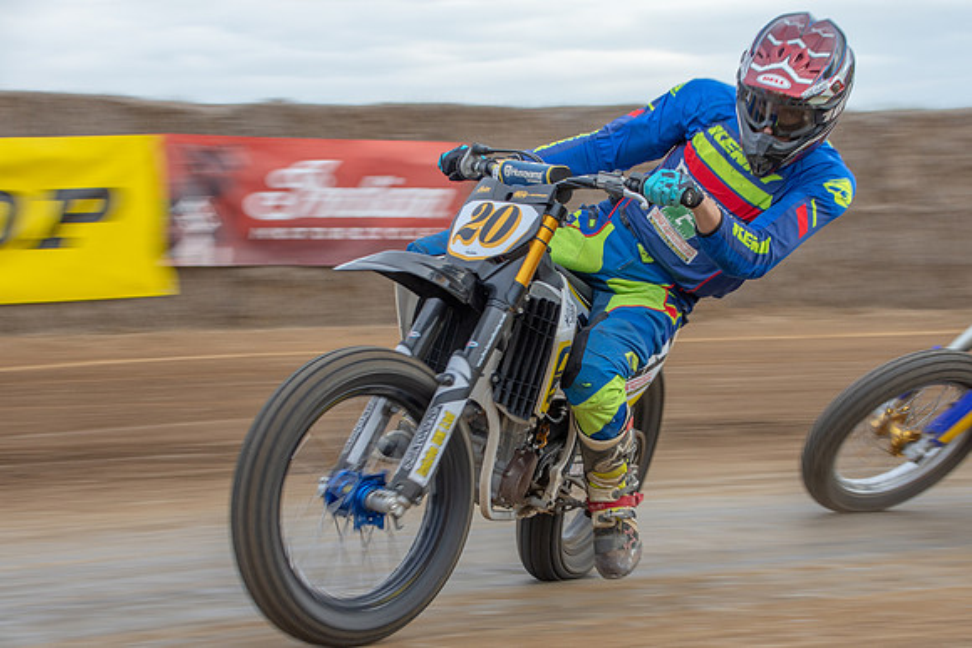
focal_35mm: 112
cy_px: 311
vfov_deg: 12.3
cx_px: 531
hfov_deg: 18.3
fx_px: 3012
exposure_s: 1/125
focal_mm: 66
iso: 320
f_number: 8
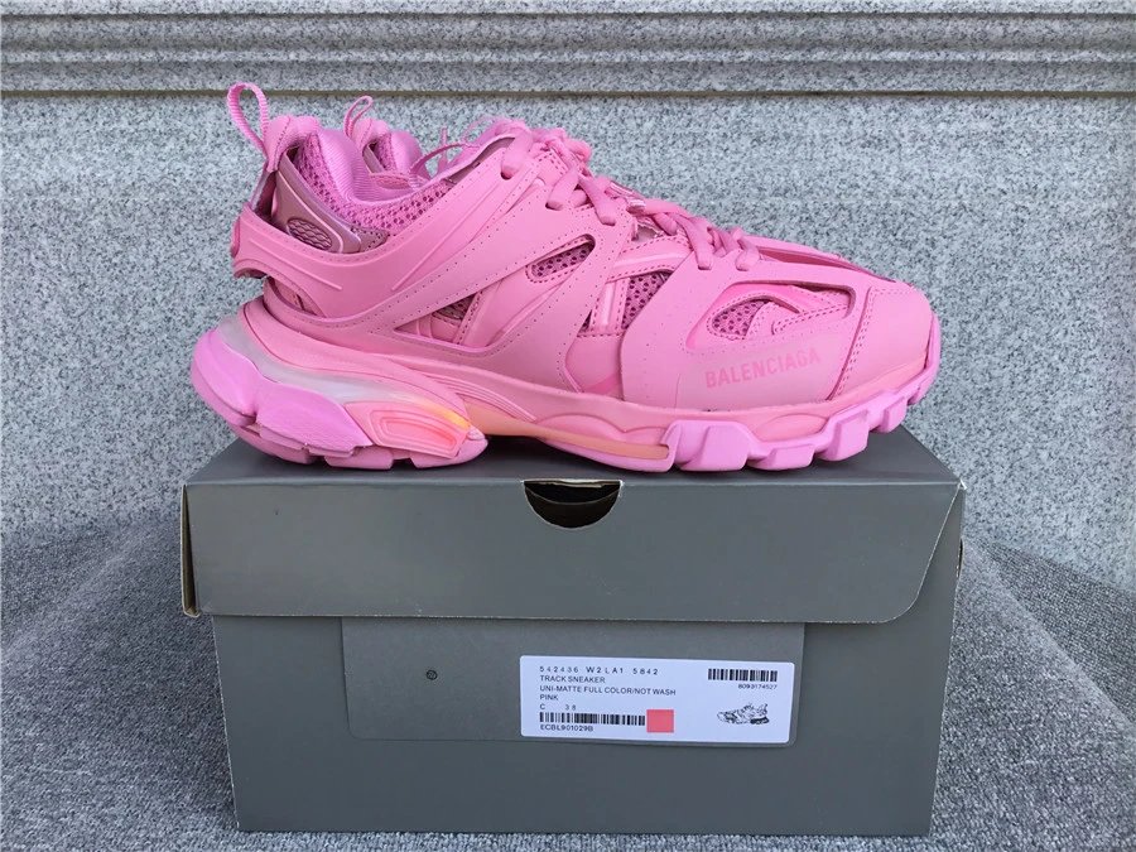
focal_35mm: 31
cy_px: 426
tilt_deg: -15.2
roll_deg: +0.2
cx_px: 568
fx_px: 1017
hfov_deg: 58.4
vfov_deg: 45.4
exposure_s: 1/377
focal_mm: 3.3
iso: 25
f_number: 2.4
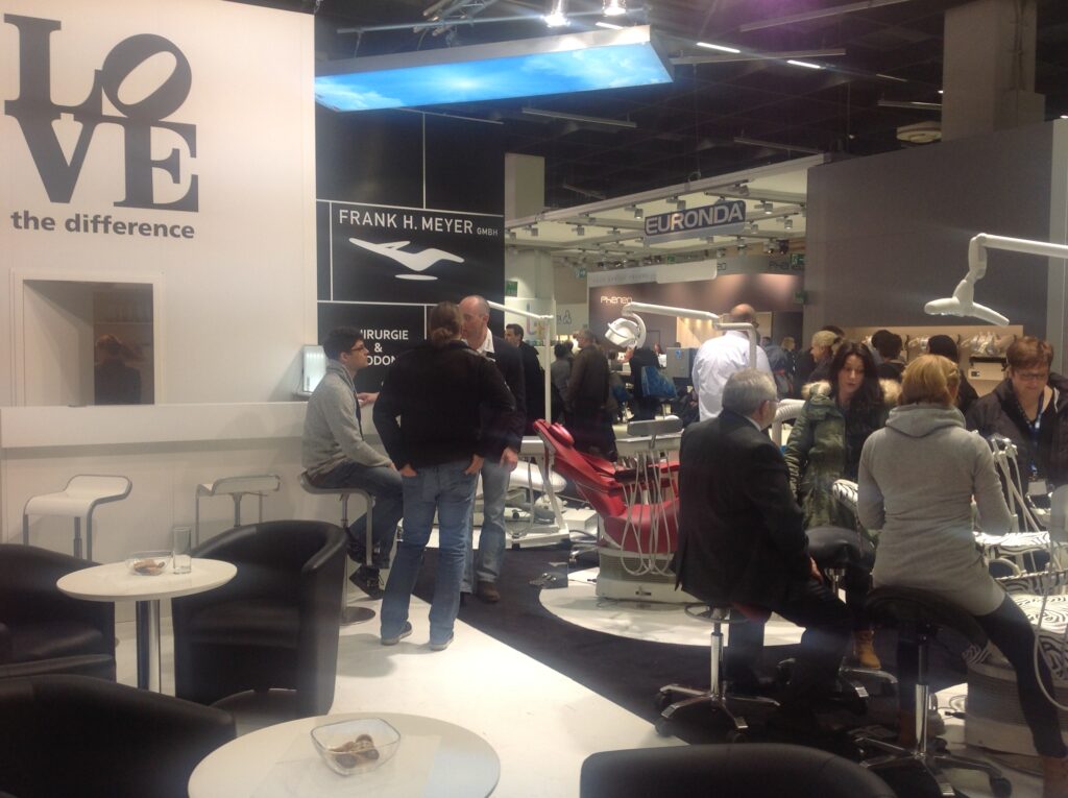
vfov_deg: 40.6
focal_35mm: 35
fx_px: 1078
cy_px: 399
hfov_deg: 52.7
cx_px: 534
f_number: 2.4
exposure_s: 1/40
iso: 50
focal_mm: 4.28
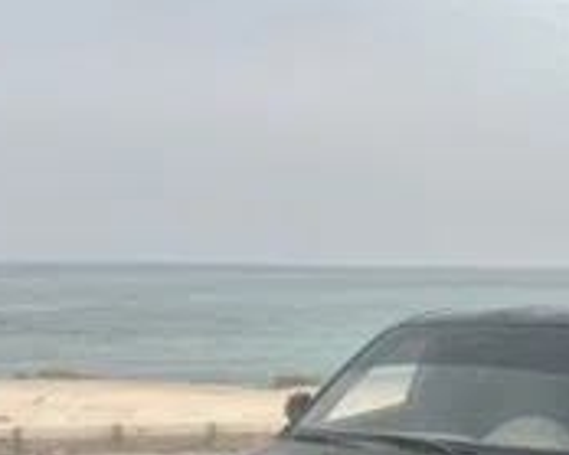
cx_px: 445
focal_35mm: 54
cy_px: 488
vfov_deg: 26.1
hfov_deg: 33.9
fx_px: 909
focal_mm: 6.86
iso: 80
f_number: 1.78
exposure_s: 1/1289
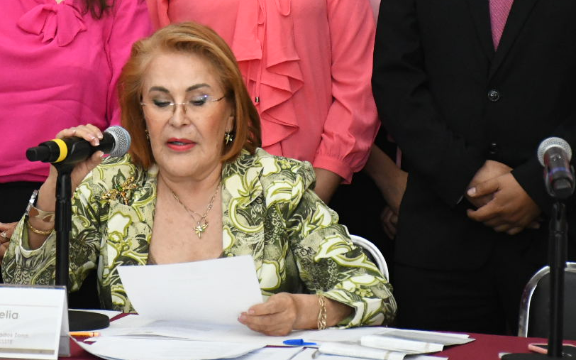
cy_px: -8
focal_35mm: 244
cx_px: 141
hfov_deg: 8.6
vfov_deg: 5.4
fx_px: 3829
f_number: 5.6
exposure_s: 1/125
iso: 4000
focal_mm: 80
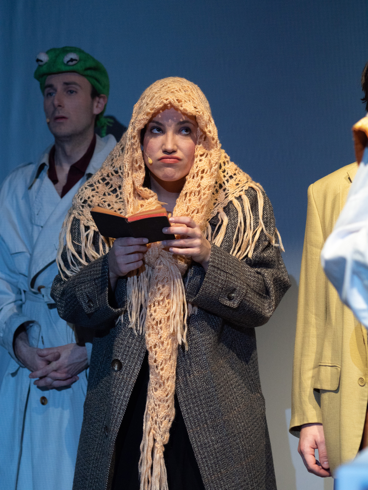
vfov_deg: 21.8
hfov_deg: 16.4
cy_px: 245
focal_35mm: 90
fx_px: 1276
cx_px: 184
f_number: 2
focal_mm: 45
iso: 500
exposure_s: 1/160
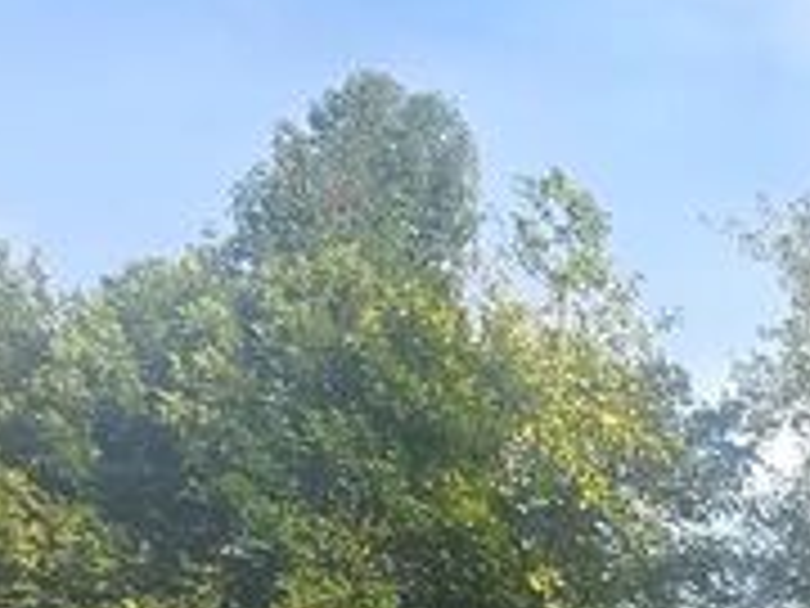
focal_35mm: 74
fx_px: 1732
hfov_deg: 18.7
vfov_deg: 16.6
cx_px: 1548
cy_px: 1099
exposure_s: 1/763
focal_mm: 2.2
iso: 40
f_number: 1.9
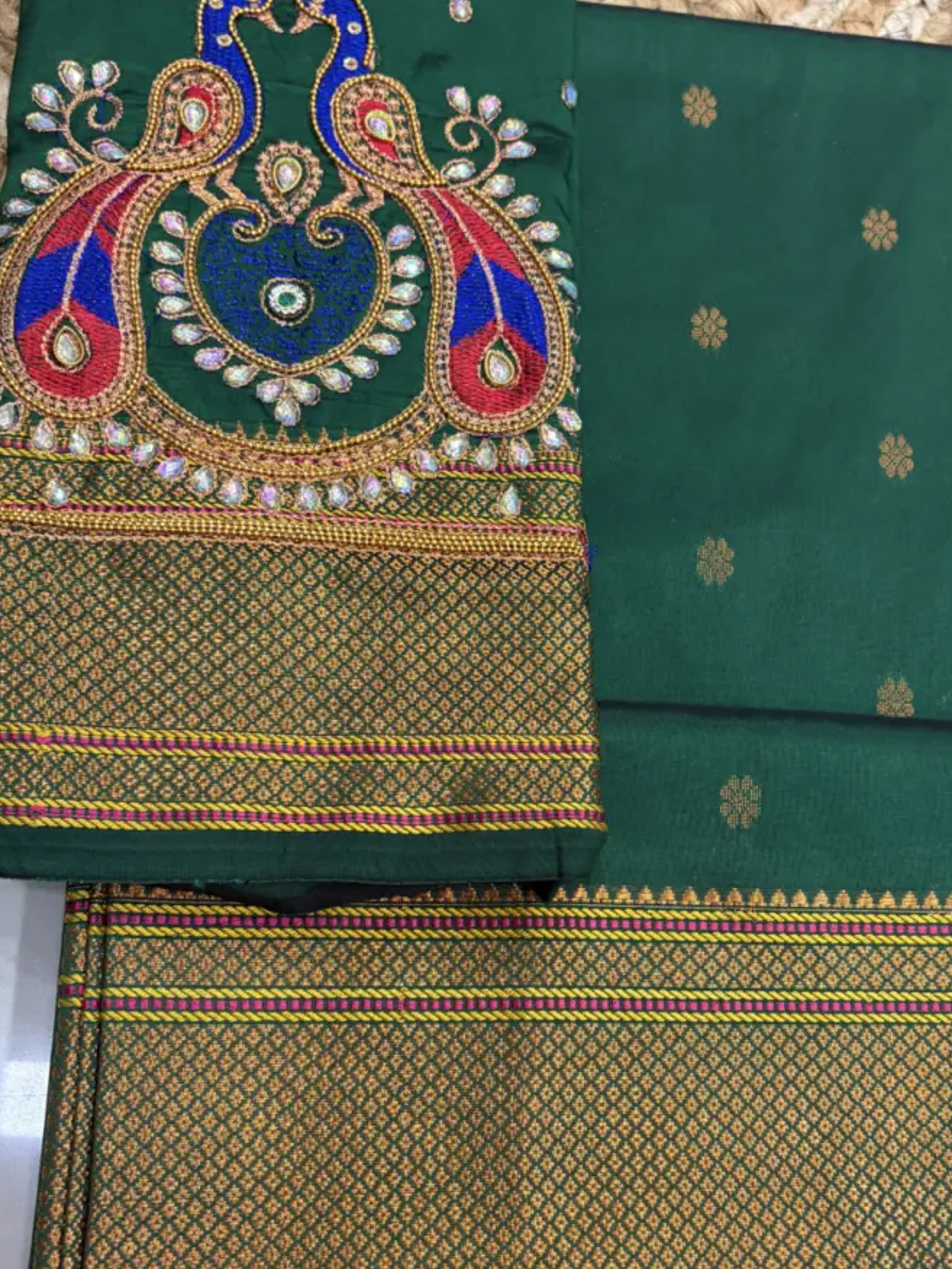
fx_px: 1393
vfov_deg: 49.0
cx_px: 559
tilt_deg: -71.6
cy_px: 668
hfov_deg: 37.6
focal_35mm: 38
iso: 125
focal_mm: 5.96
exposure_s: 1/50
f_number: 1.6
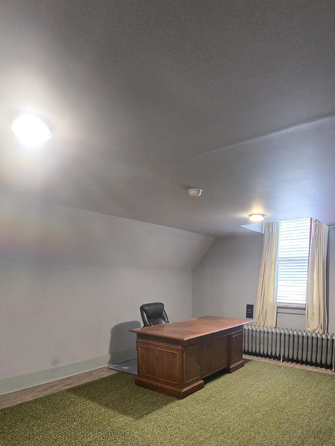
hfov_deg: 62.9
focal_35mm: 21
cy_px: 315
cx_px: 201
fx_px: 271
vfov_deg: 75.2
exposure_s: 1/60
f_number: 2.2
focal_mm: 2.2
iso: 800
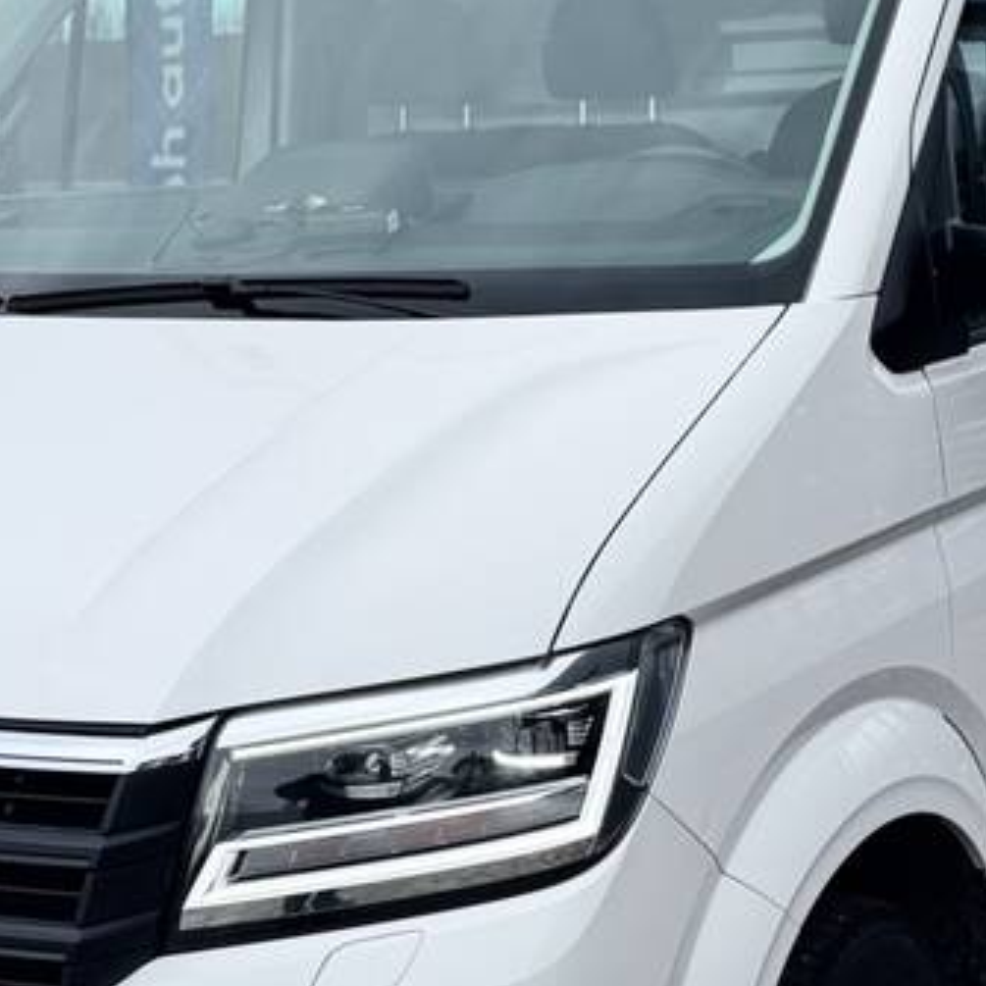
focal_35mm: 76
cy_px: 380
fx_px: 2449
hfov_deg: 22.8
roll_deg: +2.1
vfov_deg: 22.7
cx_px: 509
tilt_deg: -5.9
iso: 80
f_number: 1.78
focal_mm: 6.76
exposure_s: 1/1339
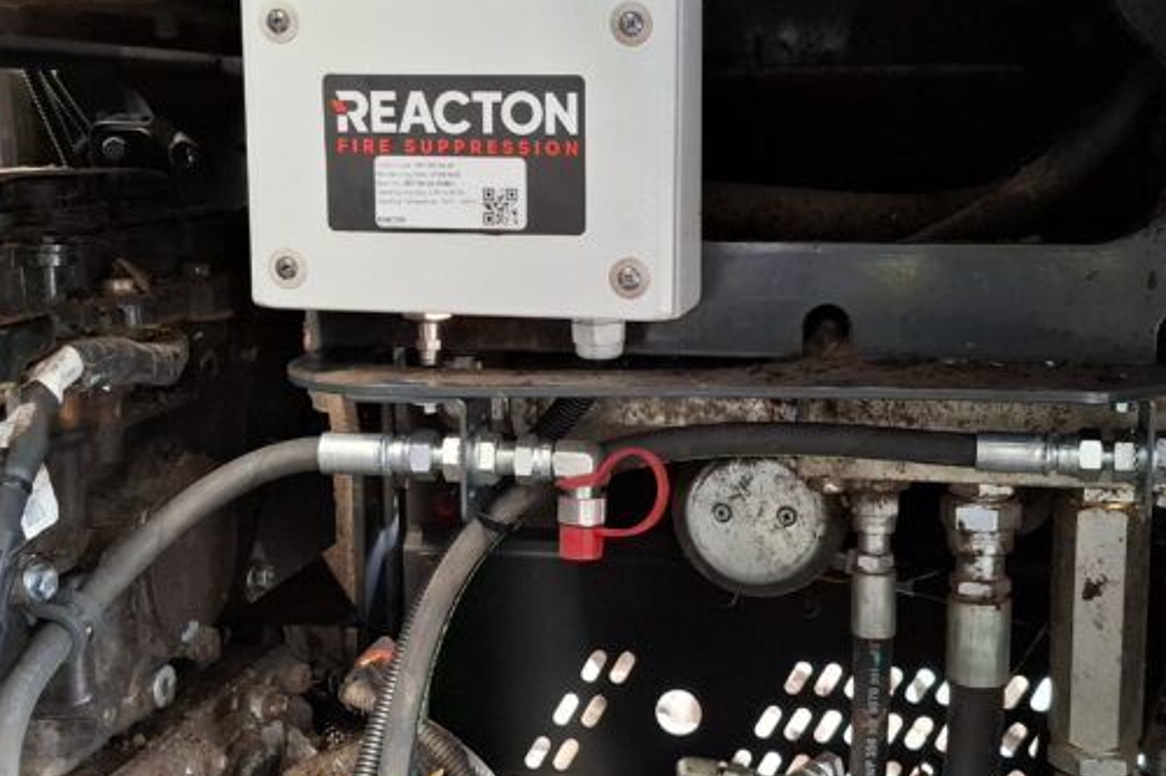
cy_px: 398
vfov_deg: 27.5
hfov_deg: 40.3
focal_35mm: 49
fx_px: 1586
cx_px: 653
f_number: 1.8
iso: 500
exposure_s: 1/25
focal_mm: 5.54
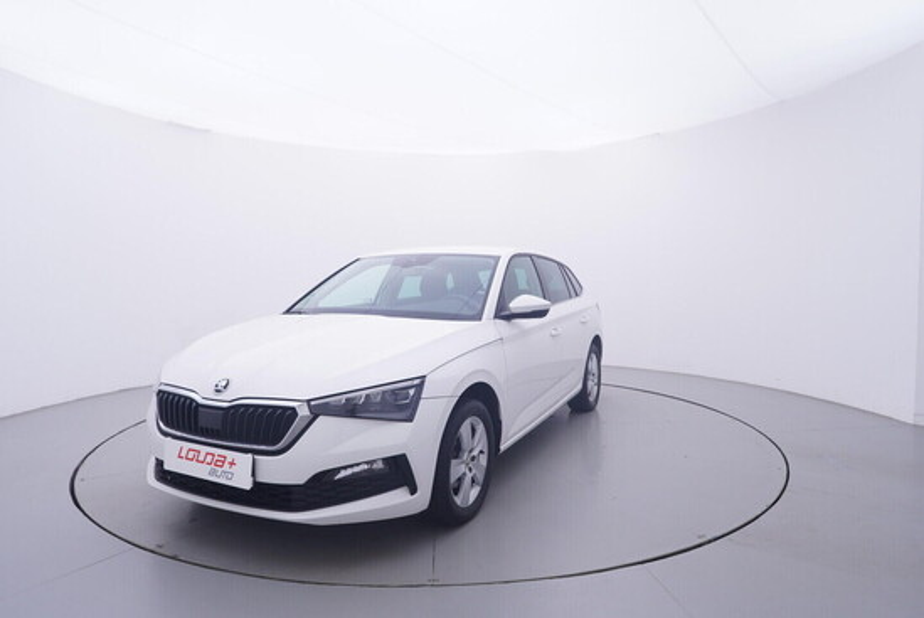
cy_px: 309
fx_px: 578
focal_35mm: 22
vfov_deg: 56.2
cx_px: 462
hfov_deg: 77.3
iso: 200
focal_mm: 15
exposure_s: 1/80
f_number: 5
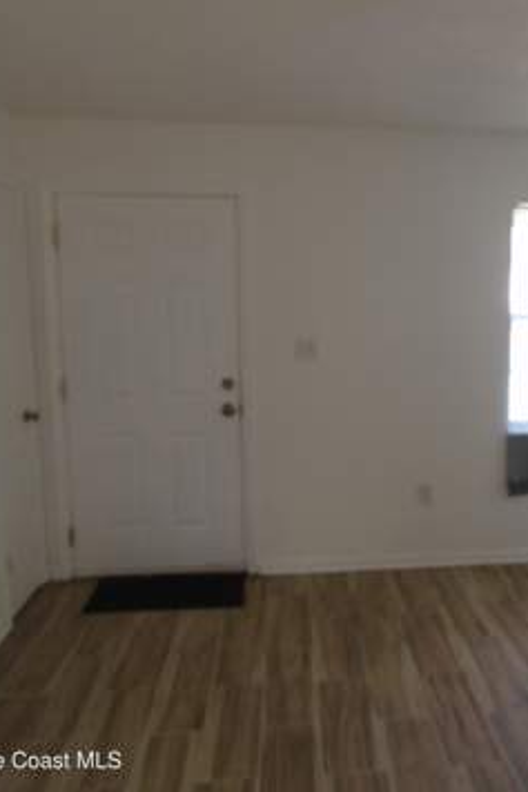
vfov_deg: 54.5
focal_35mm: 35
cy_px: 395
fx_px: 771
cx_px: 401
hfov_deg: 36.8
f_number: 3.4
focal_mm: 4.4
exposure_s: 1/30
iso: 160
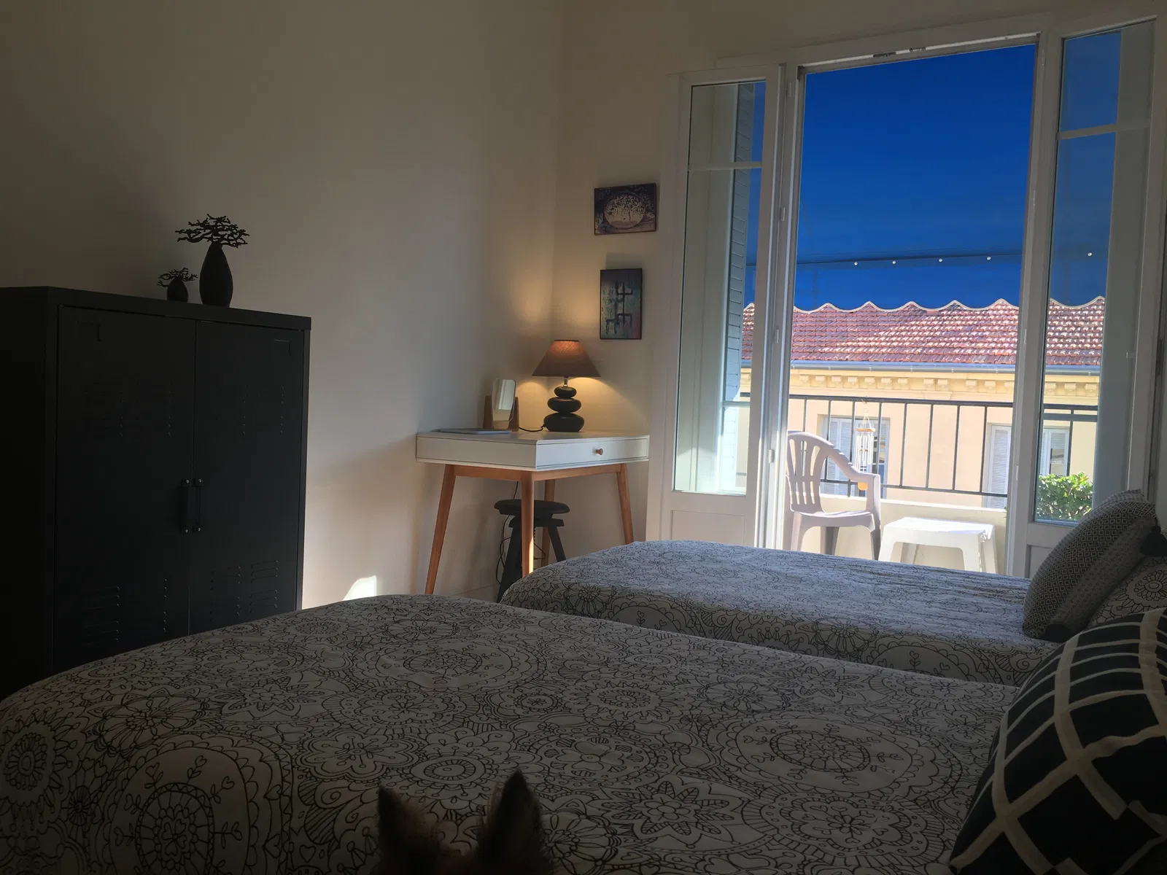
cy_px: 438
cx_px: 584
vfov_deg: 48.2
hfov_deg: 61.7
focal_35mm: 29
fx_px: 978
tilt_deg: -3.4
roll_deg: -1.8
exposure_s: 1/120
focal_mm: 4.15
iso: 25
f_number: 2.2
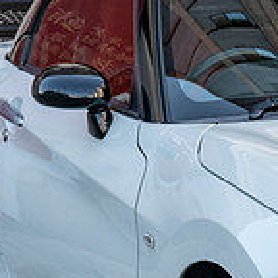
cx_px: 398
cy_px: 226
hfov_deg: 6.4
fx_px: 2462
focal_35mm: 271
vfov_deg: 6.5
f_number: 5.6
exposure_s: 1/250
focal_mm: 48
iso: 180
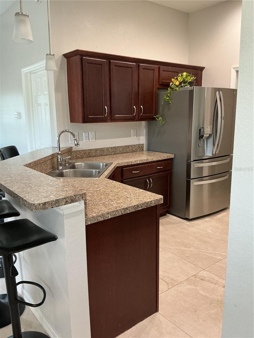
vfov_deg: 61.7
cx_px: 127
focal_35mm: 29
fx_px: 284
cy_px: 169
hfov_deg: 48.2
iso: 160
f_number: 1.8
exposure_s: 1/60
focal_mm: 3
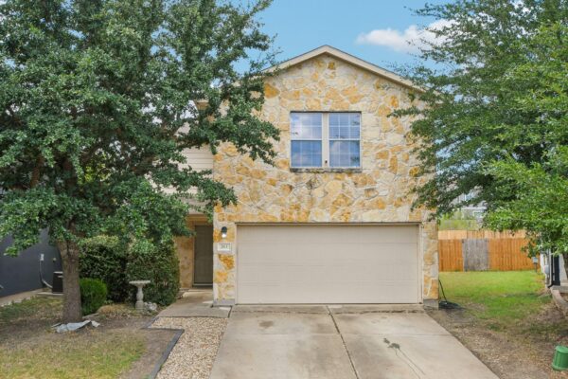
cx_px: 284
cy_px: 190
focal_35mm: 36
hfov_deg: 53.1
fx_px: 568
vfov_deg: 36.9
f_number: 8
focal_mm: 24
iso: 400
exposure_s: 1/160
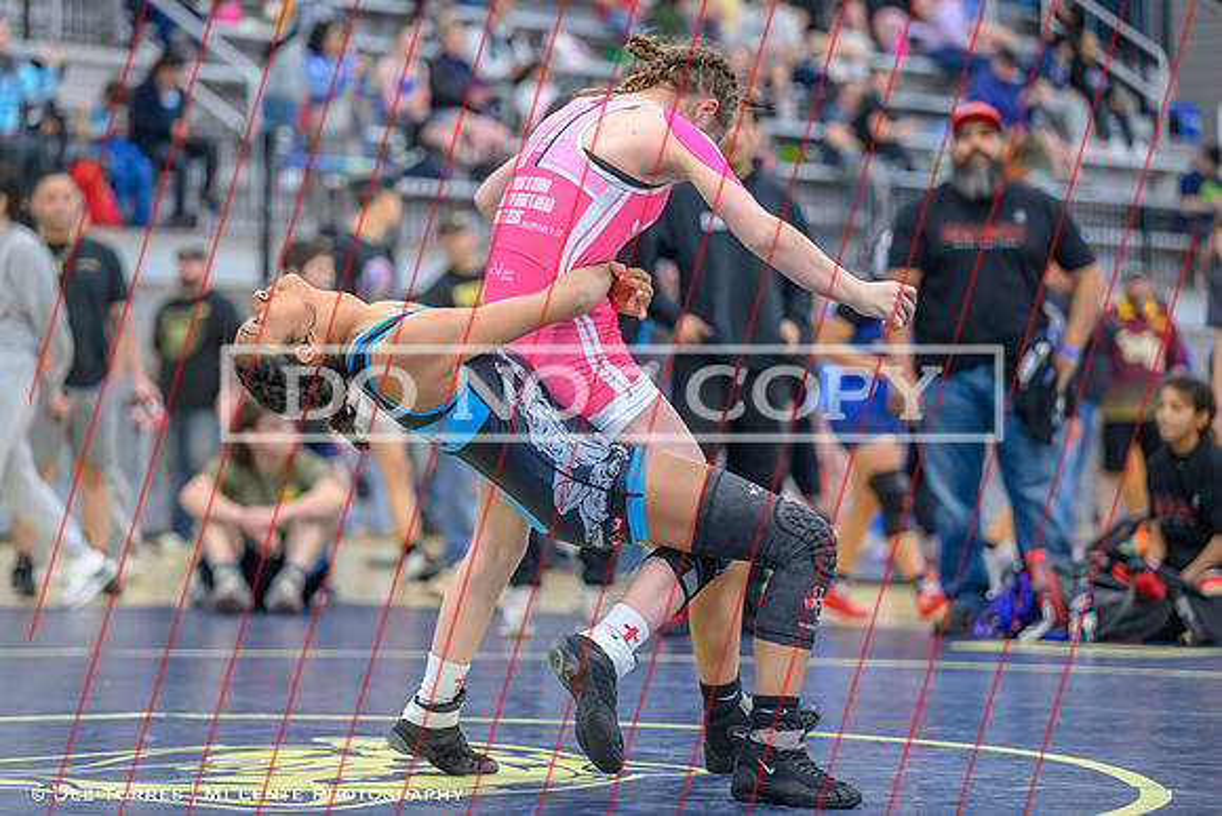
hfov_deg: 16.3
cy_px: 418
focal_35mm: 126
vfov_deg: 10.9
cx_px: 591
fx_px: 4271
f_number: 2.8
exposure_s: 1/640
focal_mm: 115
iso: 2500
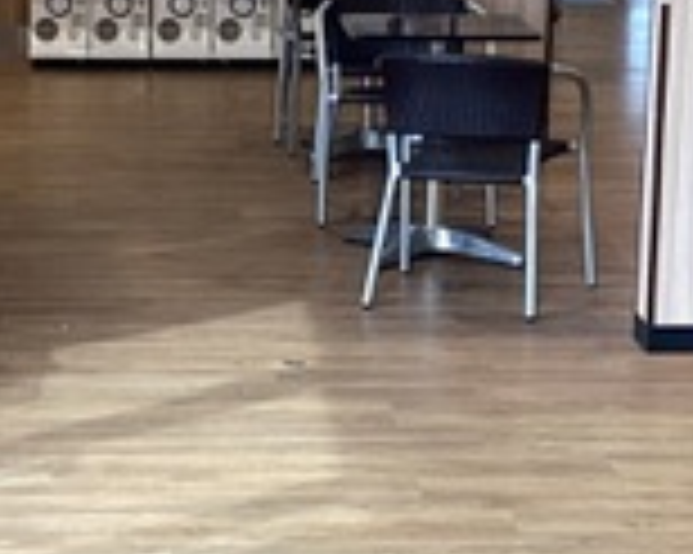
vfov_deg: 12.2
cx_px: 234
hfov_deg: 15.3
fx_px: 2583
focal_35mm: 126
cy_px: 360
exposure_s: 1/120
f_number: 2.4
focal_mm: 3.3
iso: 80
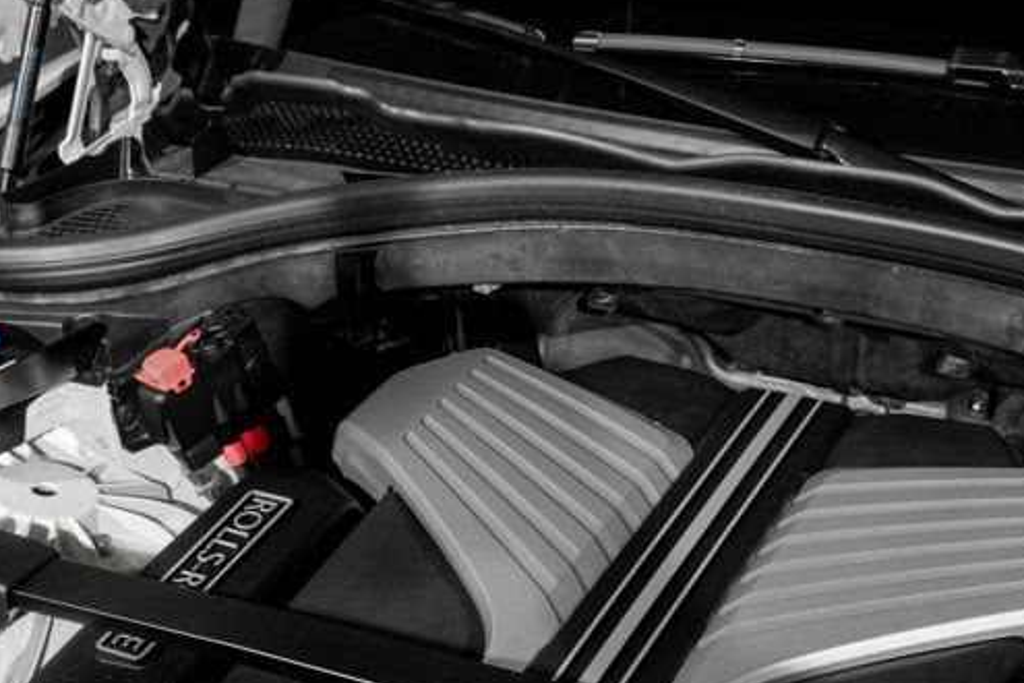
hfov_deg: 32.4
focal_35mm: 62
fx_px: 1763
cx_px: 509
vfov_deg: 21.1
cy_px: 692
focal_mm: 30
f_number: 9
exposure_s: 1/125
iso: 400
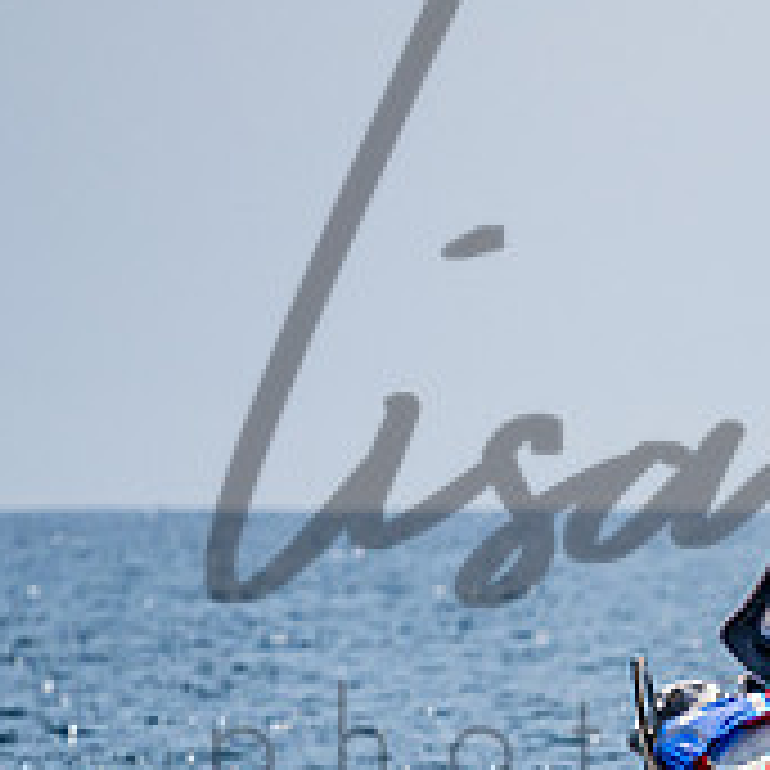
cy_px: 627
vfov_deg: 1.4
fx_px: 32087
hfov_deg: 1.4
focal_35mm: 1275
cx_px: 1035
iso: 400
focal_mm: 330
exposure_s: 1/4000
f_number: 5.3
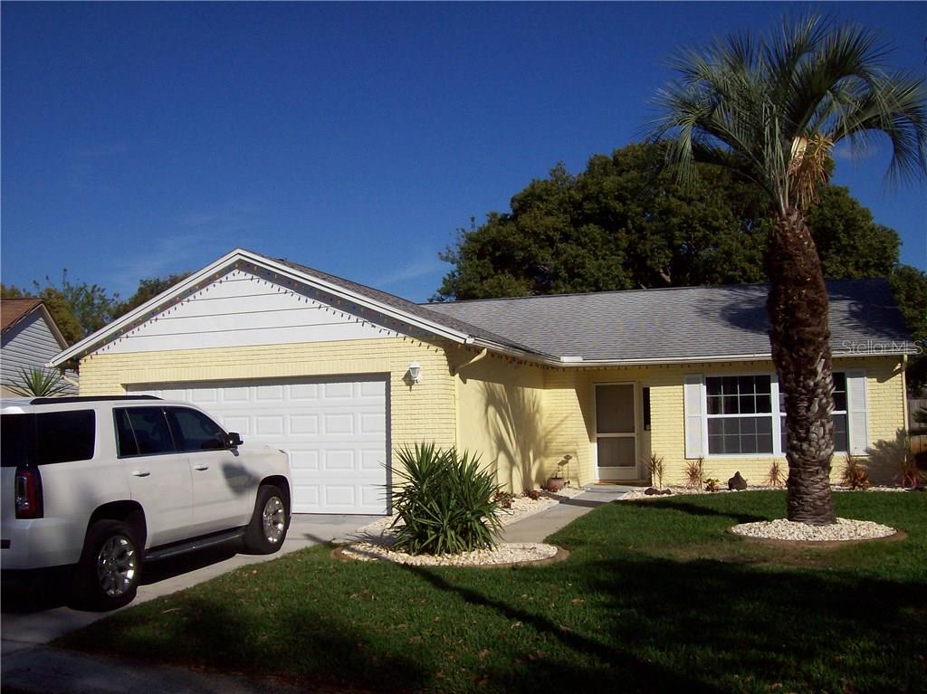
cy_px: 347
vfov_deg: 39.6
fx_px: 964
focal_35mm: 36
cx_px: 464
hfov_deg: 51.4
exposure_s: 1/1401
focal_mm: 6
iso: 80
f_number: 4.8
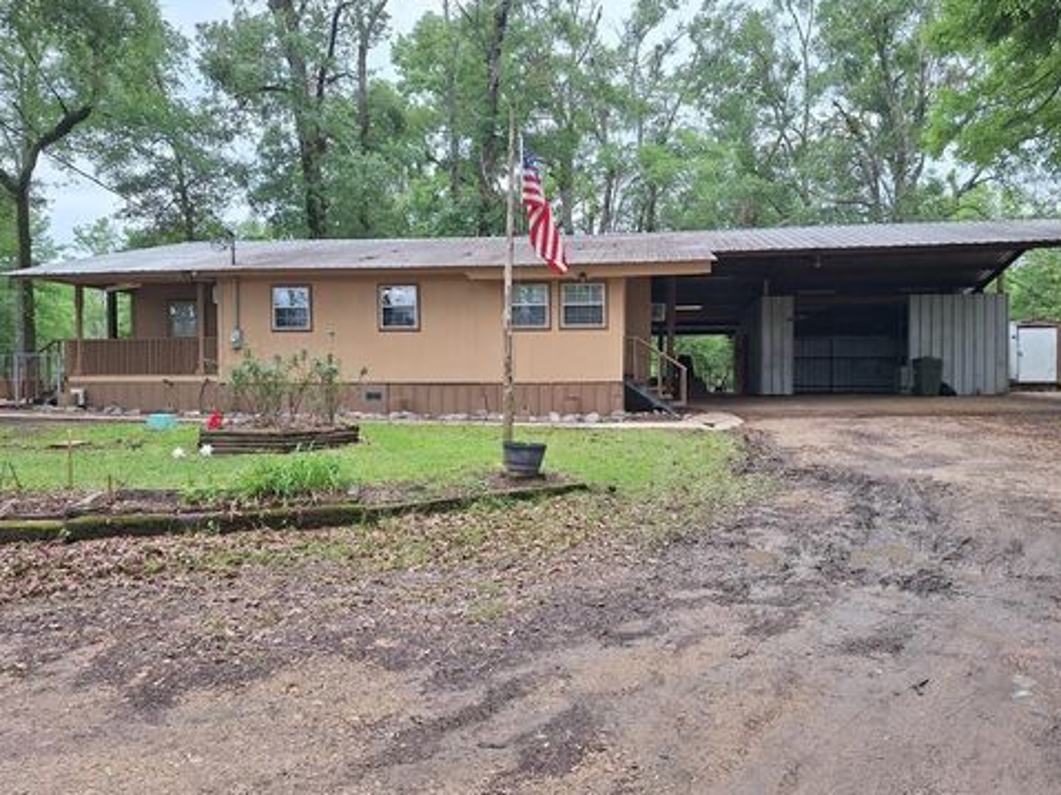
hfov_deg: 71.6
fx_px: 735
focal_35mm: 24
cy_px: 400
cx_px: 538
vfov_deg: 56.8
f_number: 1.8
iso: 40
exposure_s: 1/755
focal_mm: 5.54
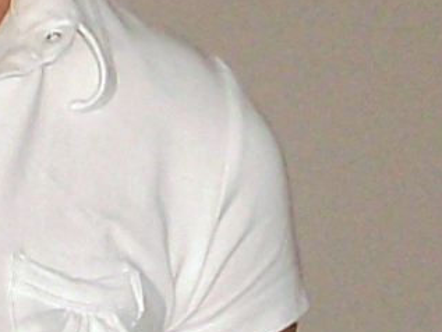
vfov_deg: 10.2
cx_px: -148
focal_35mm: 138
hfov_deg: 13.7
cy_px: -229
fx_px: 1763
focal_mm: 6.3
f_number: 3
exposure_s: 1/45
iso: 100
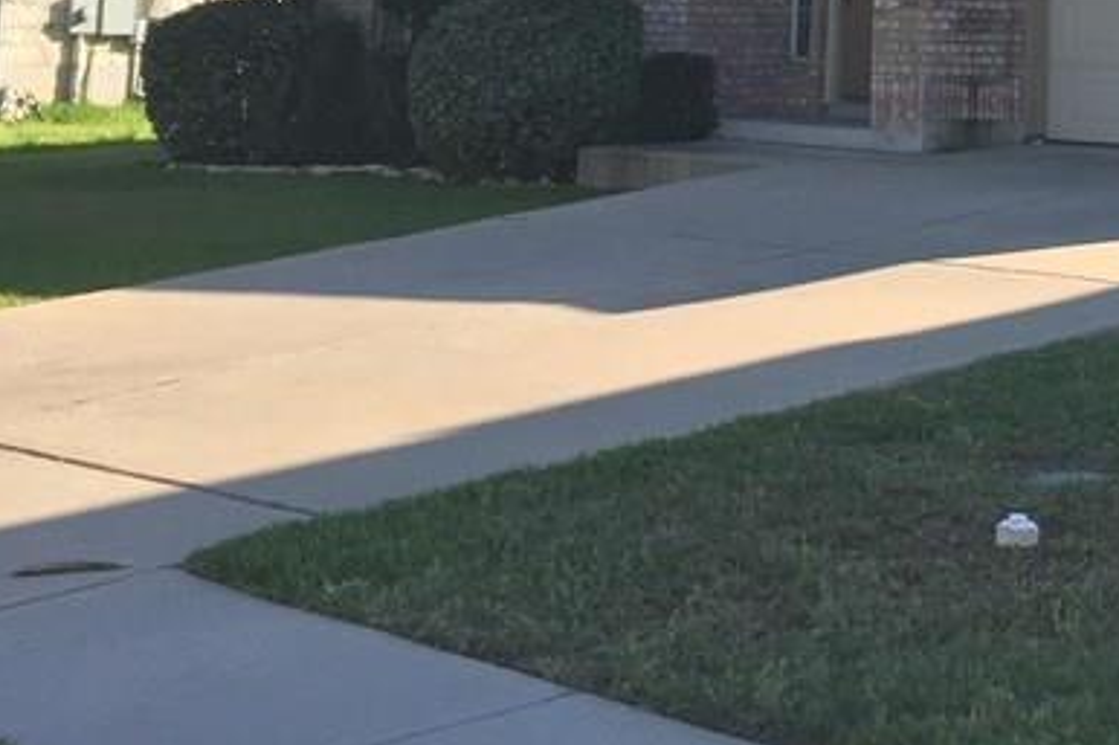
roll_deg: -2.1
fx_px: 2485
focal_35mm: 80
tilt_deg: +8.0
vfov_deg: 15.9
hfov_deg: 24.1
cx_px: 1154
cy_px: -296
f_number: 2.2
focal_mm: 4.15
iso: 32
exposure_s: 1/1041
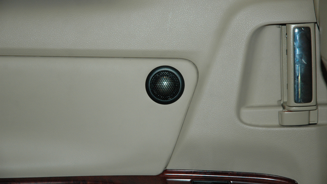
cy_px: 86
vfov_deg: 11.0
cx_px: 164
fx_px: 954
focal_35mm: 110
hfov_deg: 19.5
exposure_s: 1/60
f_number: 4.5
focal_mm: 70
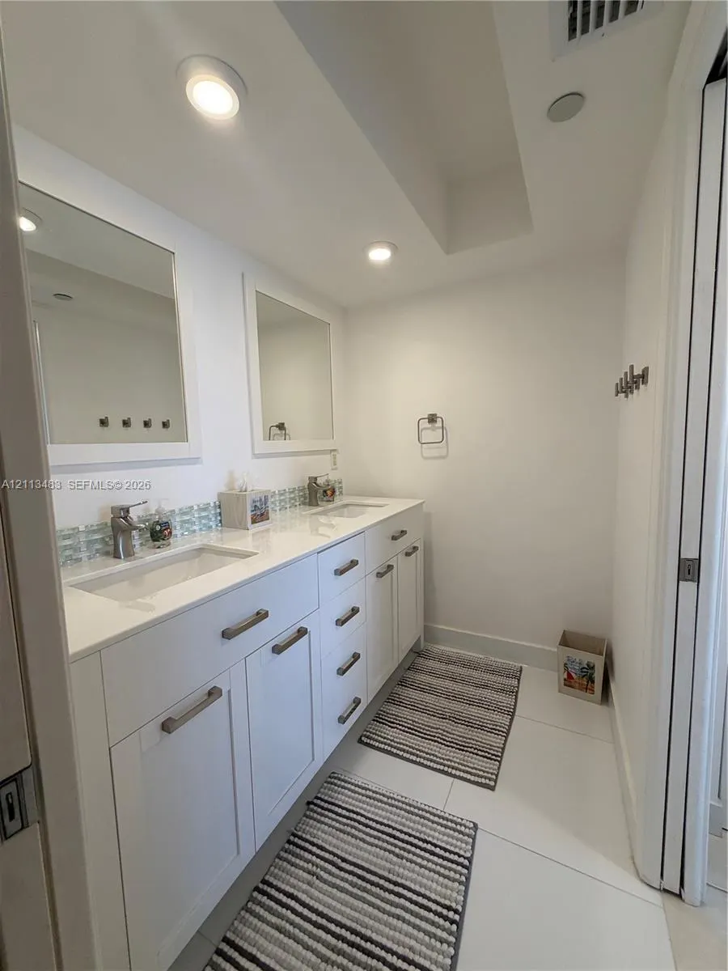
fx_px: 393
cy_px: 486
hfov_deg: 85.7
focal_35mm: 14
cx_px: 364
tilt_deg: -5.1
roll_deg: +1.7
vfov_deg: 102.1
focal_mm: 2.22
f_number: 2.2
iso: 80
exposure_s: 1/120
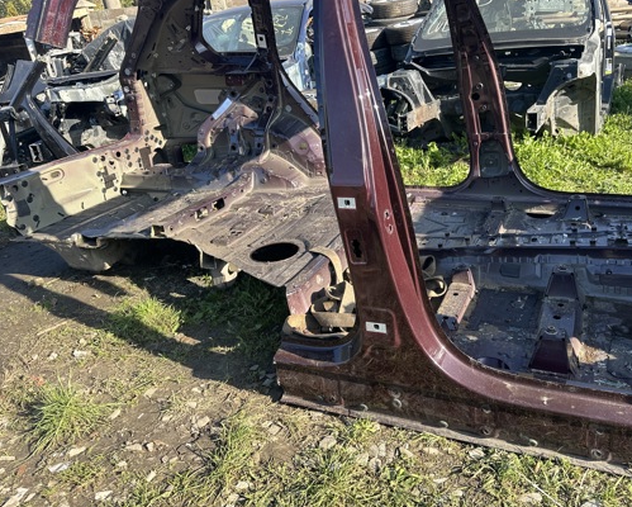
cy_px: 212
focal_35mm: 30
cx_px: 365
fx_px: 562
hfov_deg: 58.5
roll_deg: +5.7
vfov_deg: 48.4
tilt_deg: -21.9
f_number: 1.78
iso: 80
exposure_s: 1/879
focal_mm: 6.86
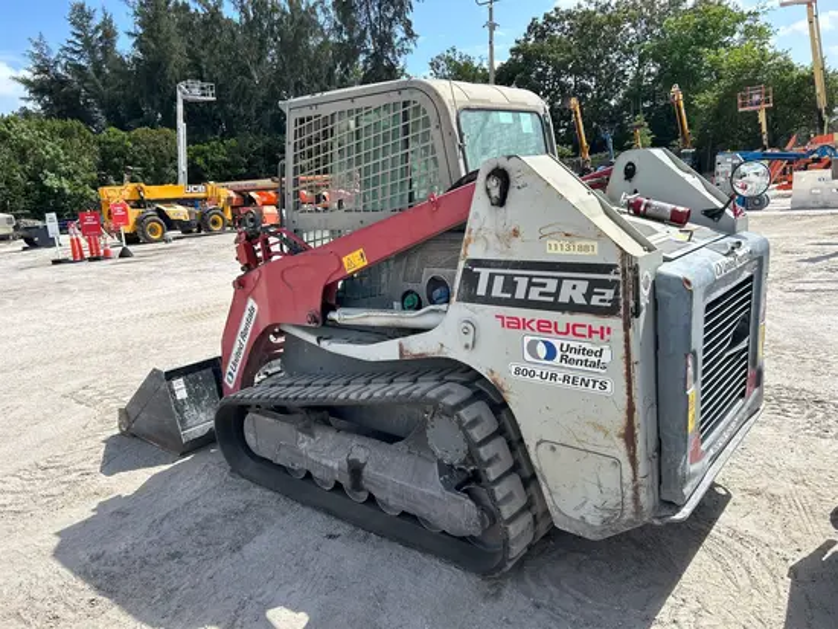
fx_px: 630
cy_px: 314
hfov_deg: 67.3
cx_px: 419
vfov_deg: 53.1
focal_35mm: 26
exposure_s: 1/3460
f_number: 1.5
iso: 50
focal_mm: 5.7
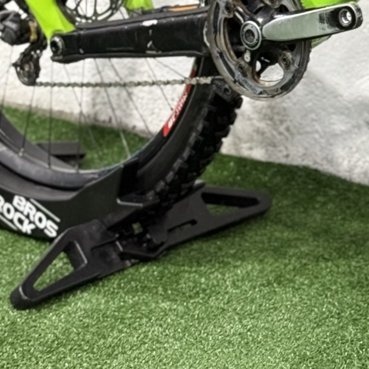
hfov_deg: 10.4
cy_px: -259
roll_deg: -1.6
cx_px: 520
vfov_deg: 10.2
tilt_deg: -6.9
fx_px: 1978
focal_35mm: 164
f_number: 1.78
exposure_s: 1/60
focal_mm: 6.76
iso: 200
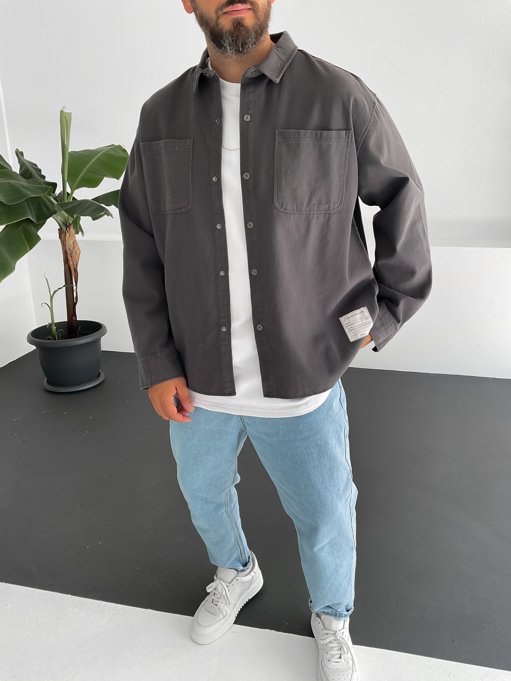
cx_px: 256
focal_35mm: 29
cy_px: 340
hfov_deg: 48.2
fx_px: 571
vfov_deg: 61.7
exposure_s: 1/120
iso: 20
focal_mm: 3
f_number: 1.8
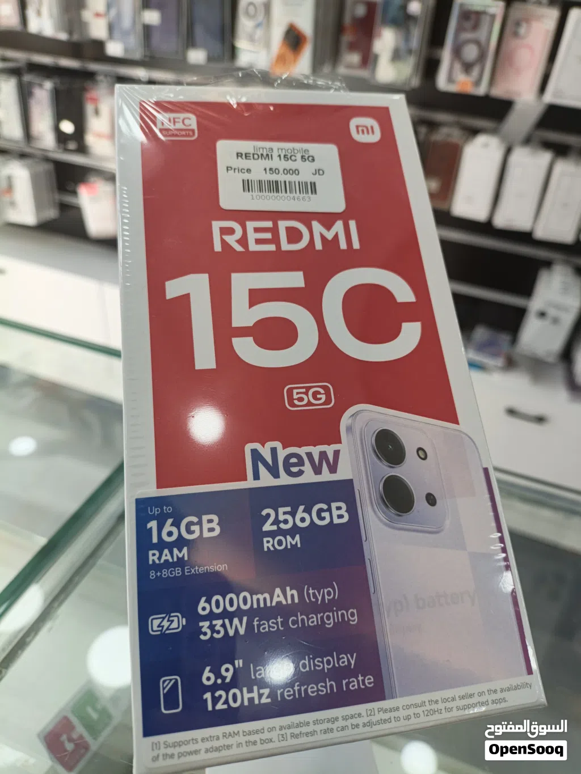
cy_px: 387
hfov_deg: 58.9
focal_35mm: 23
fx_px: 515
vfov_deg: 73.9
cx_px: 290
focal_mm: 4.71
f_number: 1.79
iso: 70
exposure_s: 1/223
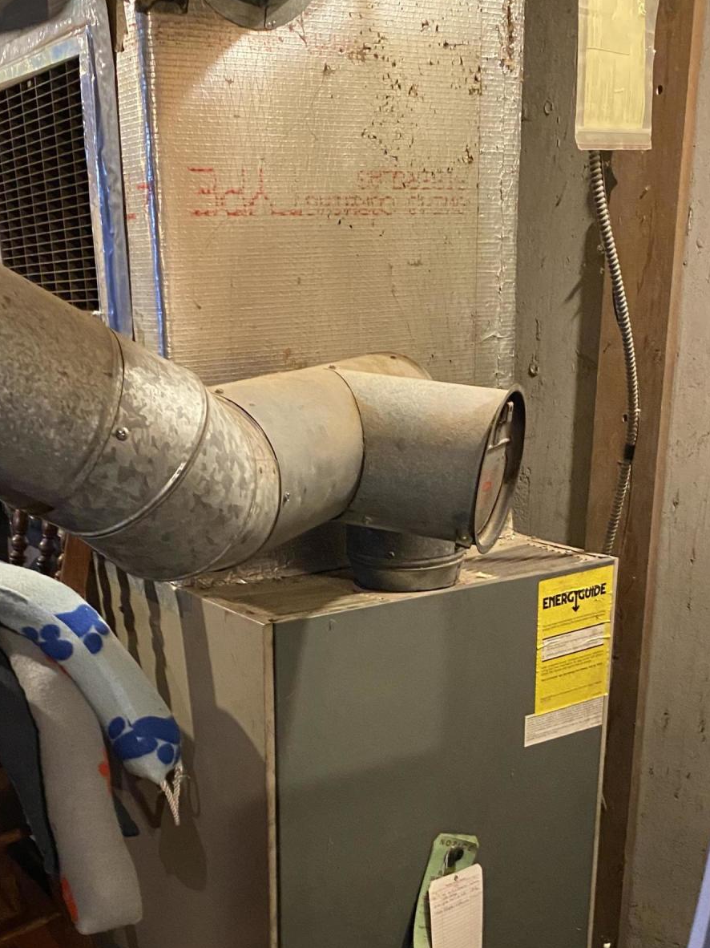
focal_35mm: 44
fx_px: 1204
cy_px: 668
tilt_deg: -17.2
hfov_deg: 32.6
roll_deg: +3.1
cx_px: 249
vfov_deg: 42.1
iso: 640
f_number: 1.8
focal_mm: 4.25
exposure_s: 1/30
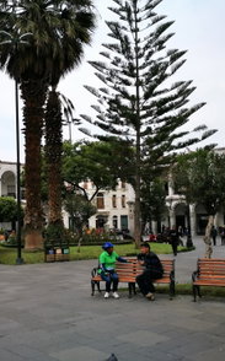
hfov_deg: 32.3
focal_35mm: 39
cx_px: 69
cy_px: 183
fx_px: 384
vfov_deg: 50.4
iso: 50
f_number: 2.2
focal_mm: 4.5
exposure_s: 1/727
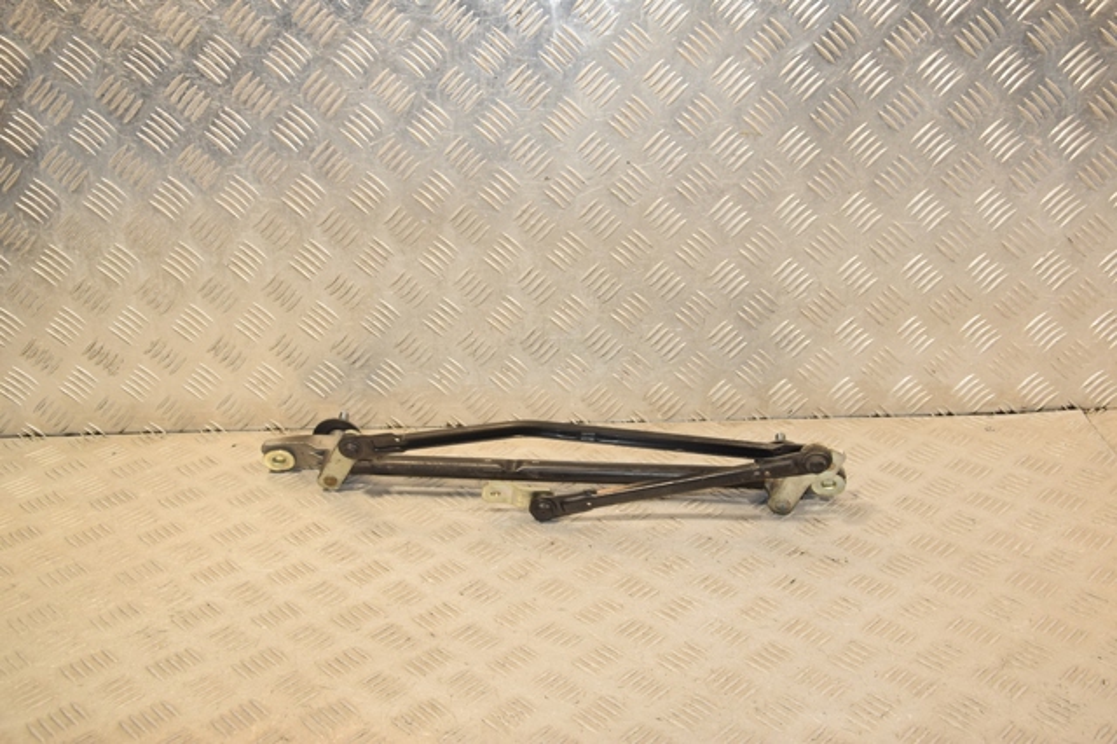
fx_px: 1302
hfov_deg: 46.4
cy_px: 372
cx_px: 558
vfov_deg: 31.9
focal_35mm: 42
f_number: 6.3
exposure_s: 1/200
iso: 800
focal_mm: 28
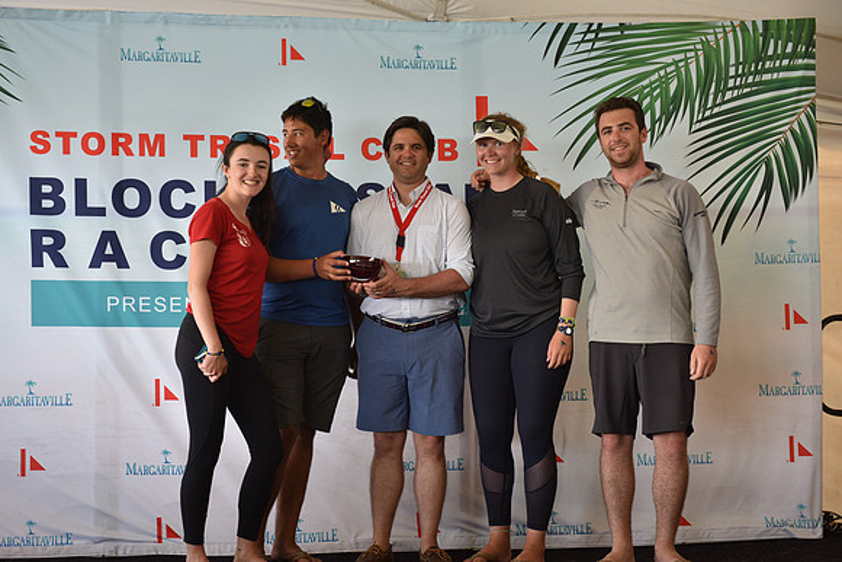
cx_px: 421
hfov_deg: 28.8
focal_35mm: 70
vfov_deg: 19.5
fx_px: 1638
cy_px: 281
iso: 800
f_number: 4.5
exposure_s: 1/160
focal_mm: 70
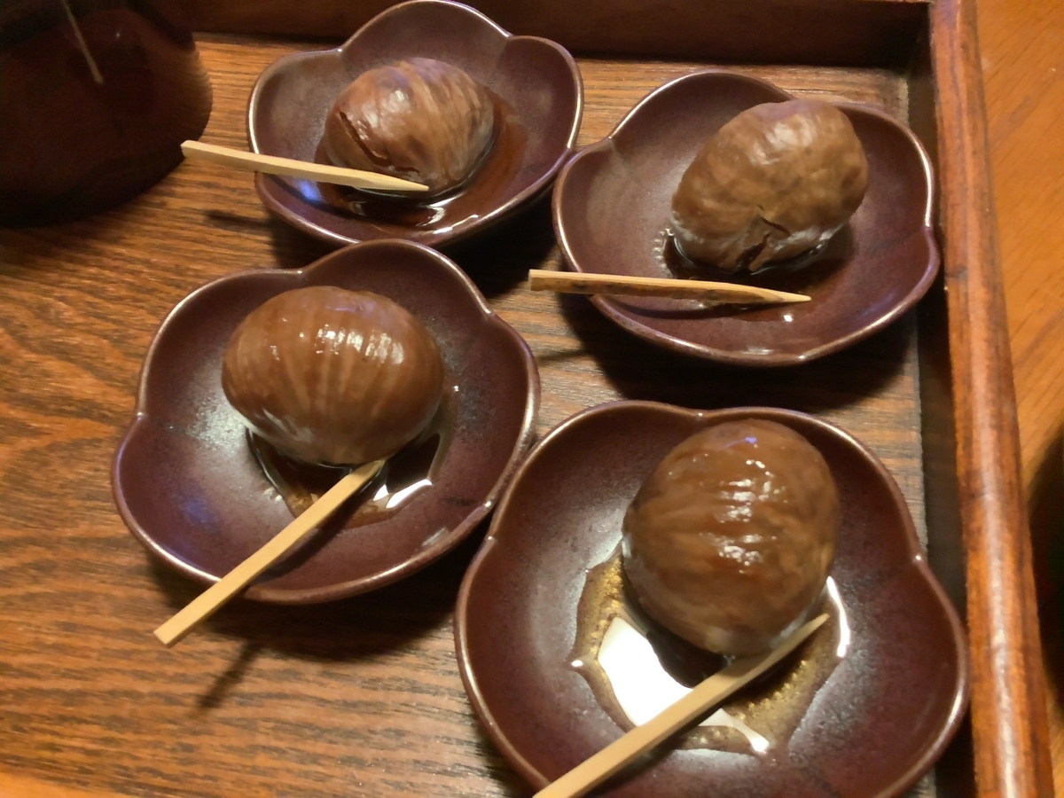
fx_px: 953
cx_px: 532
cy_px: 399
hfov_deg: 58.4
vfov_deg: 45.4
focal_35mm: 31
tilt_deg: -58.0
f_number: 2.4
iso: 800
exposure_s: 1/30
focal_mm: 3.3
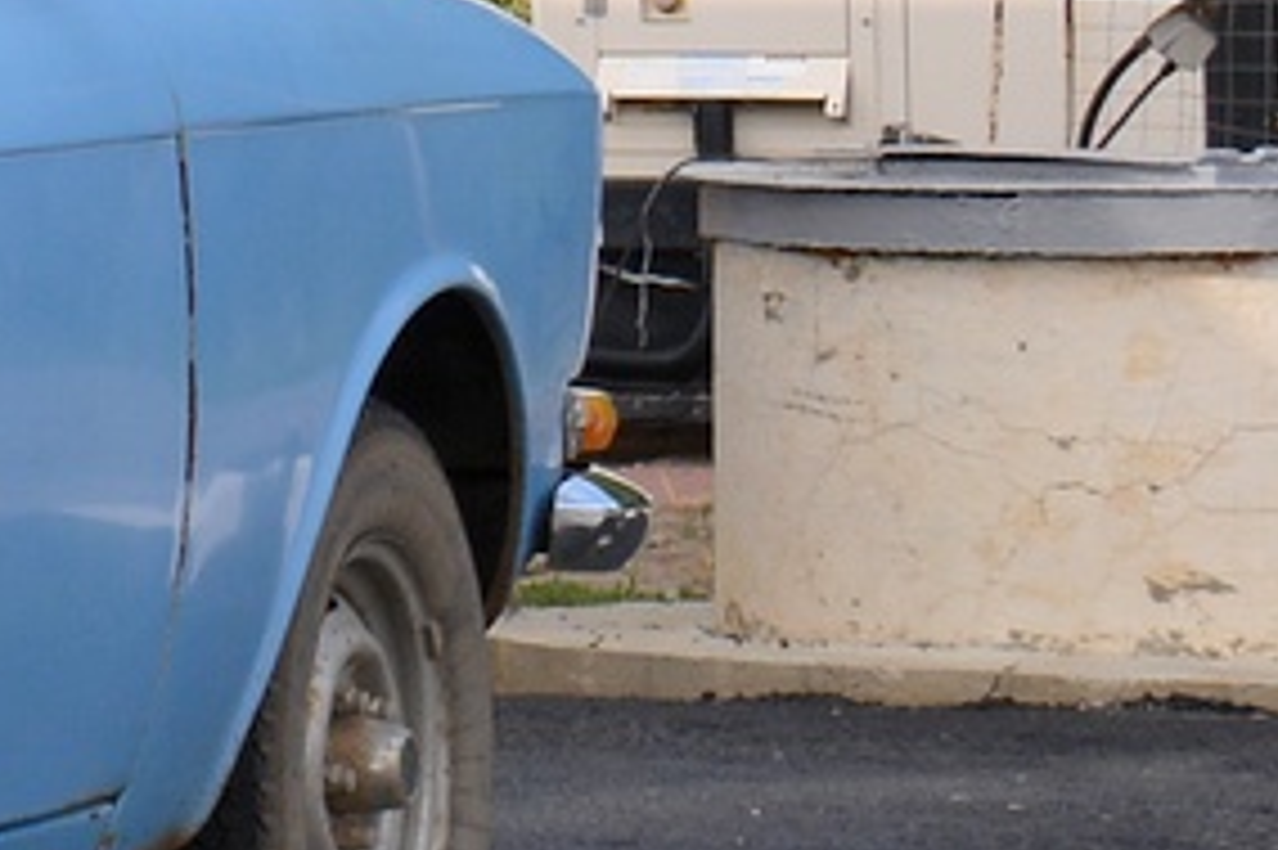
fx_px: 7308
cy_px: -34
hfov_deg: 9.0
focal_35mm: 206
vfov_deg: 6.6
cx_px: -1746
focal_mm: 26
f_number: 8
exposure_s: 1/250
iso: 140
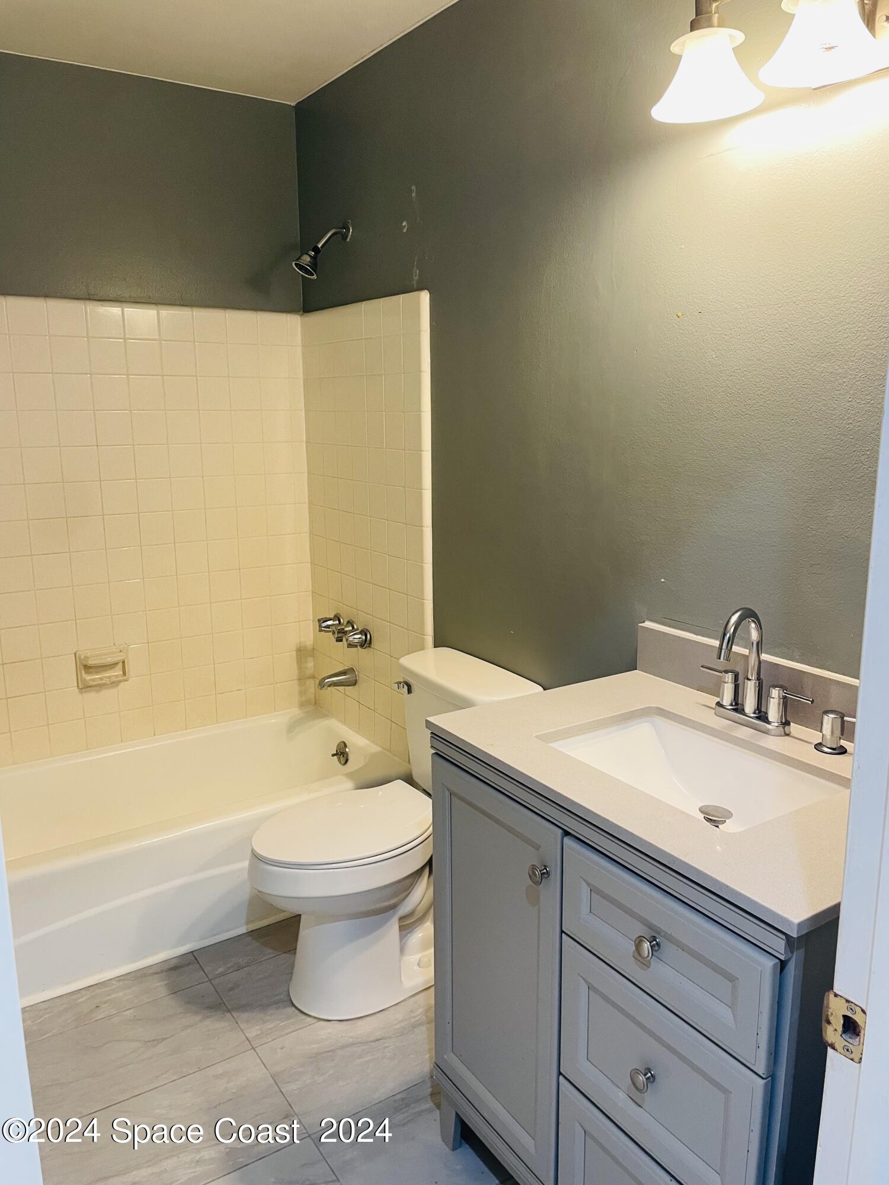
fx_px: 890
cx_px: 444
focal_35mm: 26
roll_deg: +0.7
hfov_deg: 53.1
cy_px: 592
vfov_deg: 67.3
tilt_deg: -13.3
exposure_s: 1/60
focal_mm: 4.2
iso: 125
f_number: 1.6
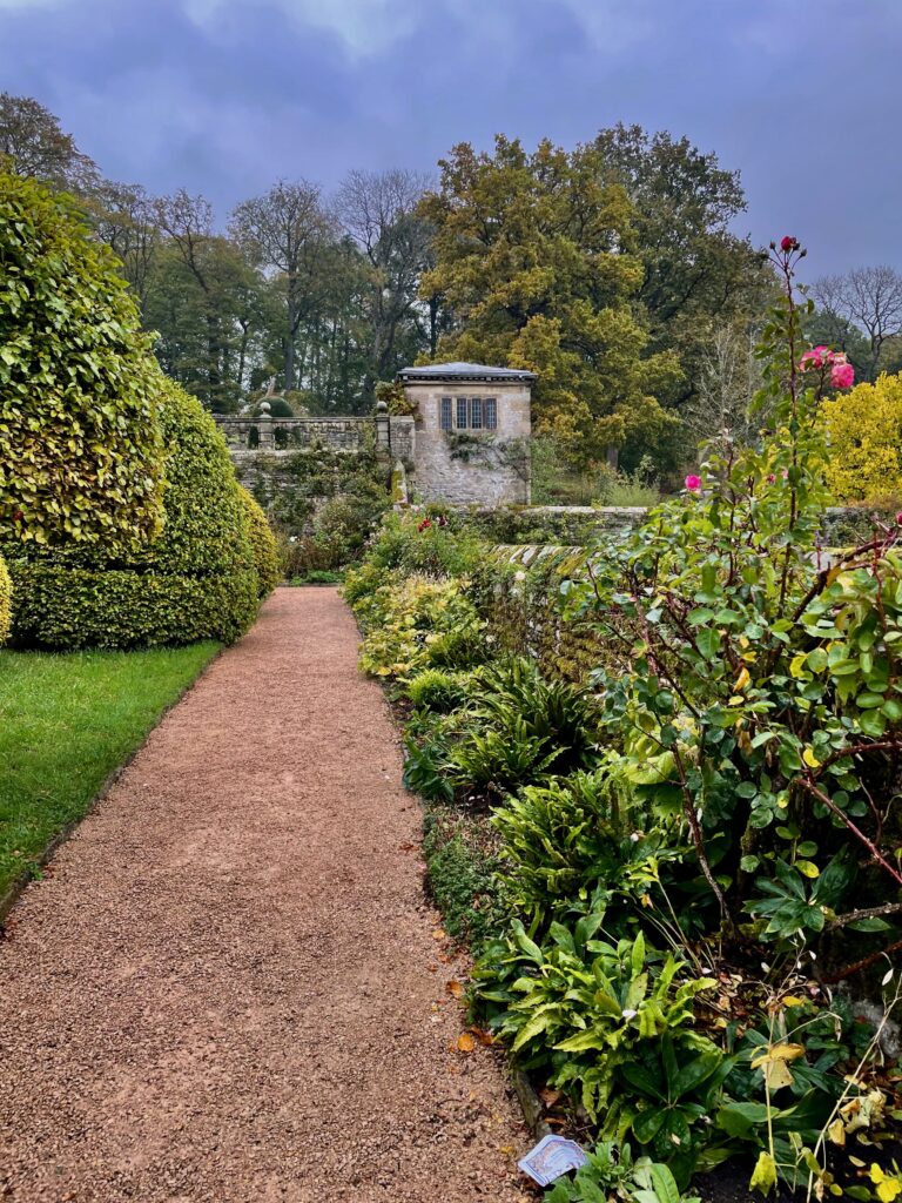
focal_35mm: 26
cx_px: 451
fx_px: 903
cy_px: 602
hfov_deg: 53.1
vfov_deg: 67.3
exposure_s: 1/355
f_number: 1.6
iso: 32
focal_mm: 4.2
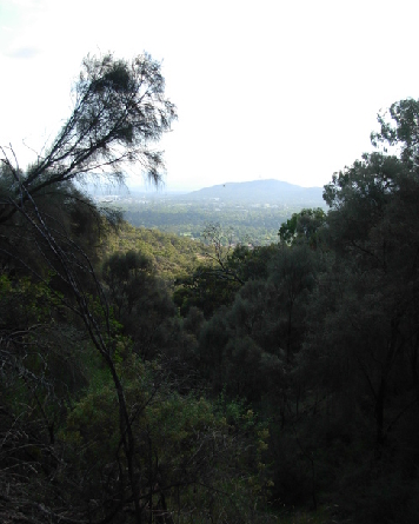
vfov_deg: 45.8
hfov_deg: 37.3
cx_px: 210
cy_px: 267
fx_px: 620
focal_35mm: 40
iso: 79
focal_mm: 6.3
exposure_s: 1/362
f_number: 2.9
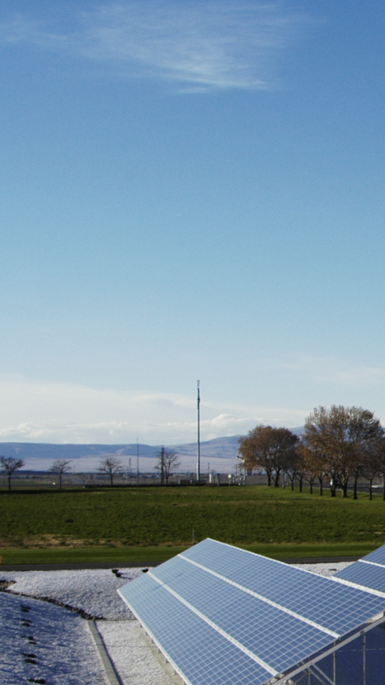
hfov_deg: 12.8
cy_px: 516
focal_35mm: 80
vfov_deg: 26.2
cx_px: 817
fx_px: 1452
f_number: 9
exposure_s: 1/320
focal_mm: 20
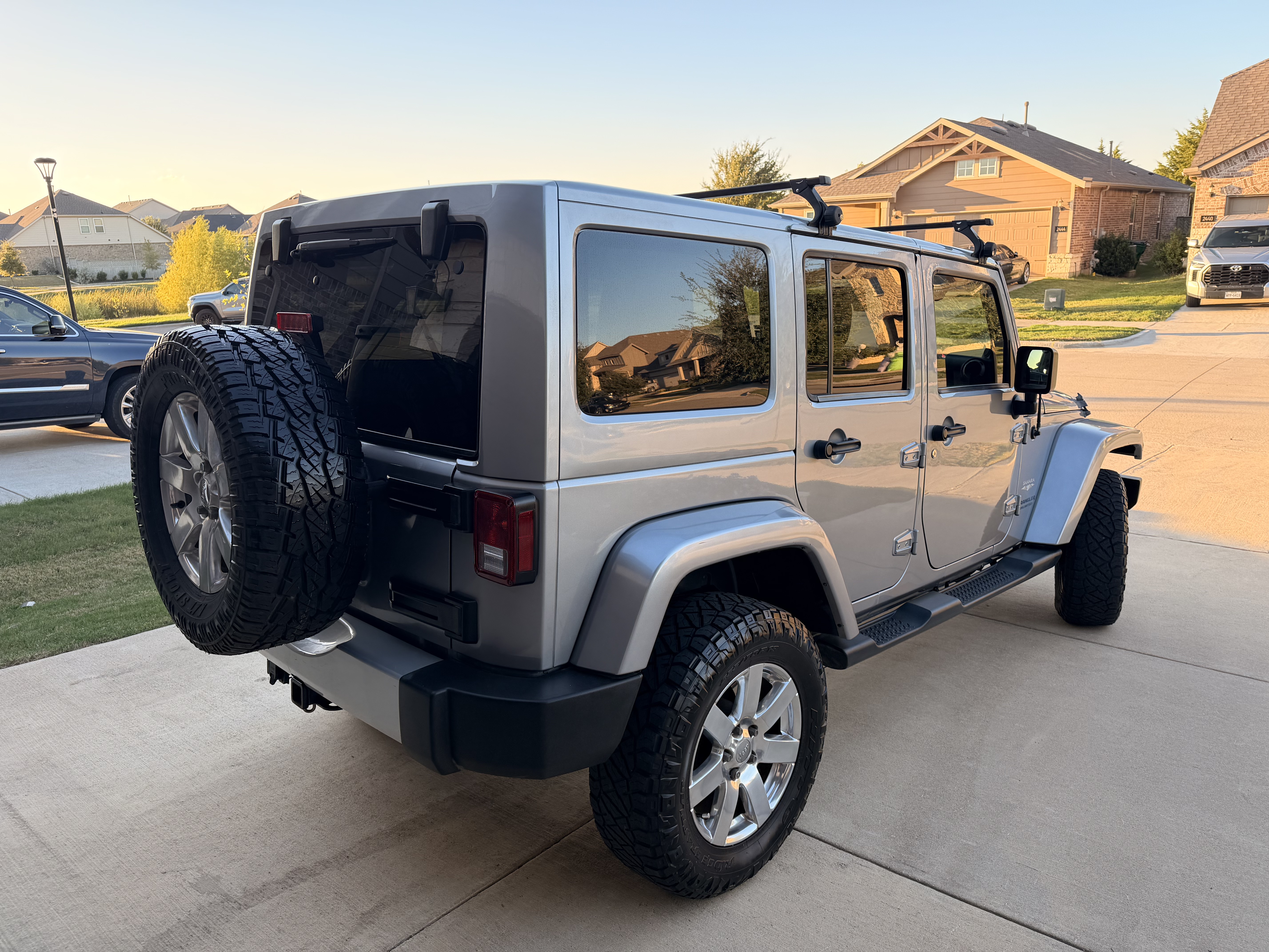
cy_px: 476
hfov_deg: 71.6
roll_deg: +2.5
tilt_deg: -15.4
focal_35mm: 24
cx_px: 634
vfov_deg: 56.8
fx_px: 880
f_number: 1.78
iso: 80
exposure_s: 1/430
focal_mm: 6.76
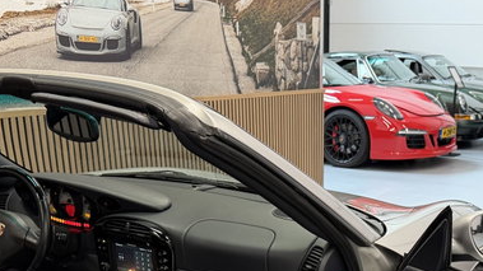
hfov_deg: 38.5
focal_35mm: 53
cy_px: 338
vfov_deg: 20.9
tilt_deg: -23.0
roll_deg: -0.2
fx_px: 679
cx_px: 343
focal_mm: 6.76
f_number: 1.78
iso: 250
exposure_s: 1/50
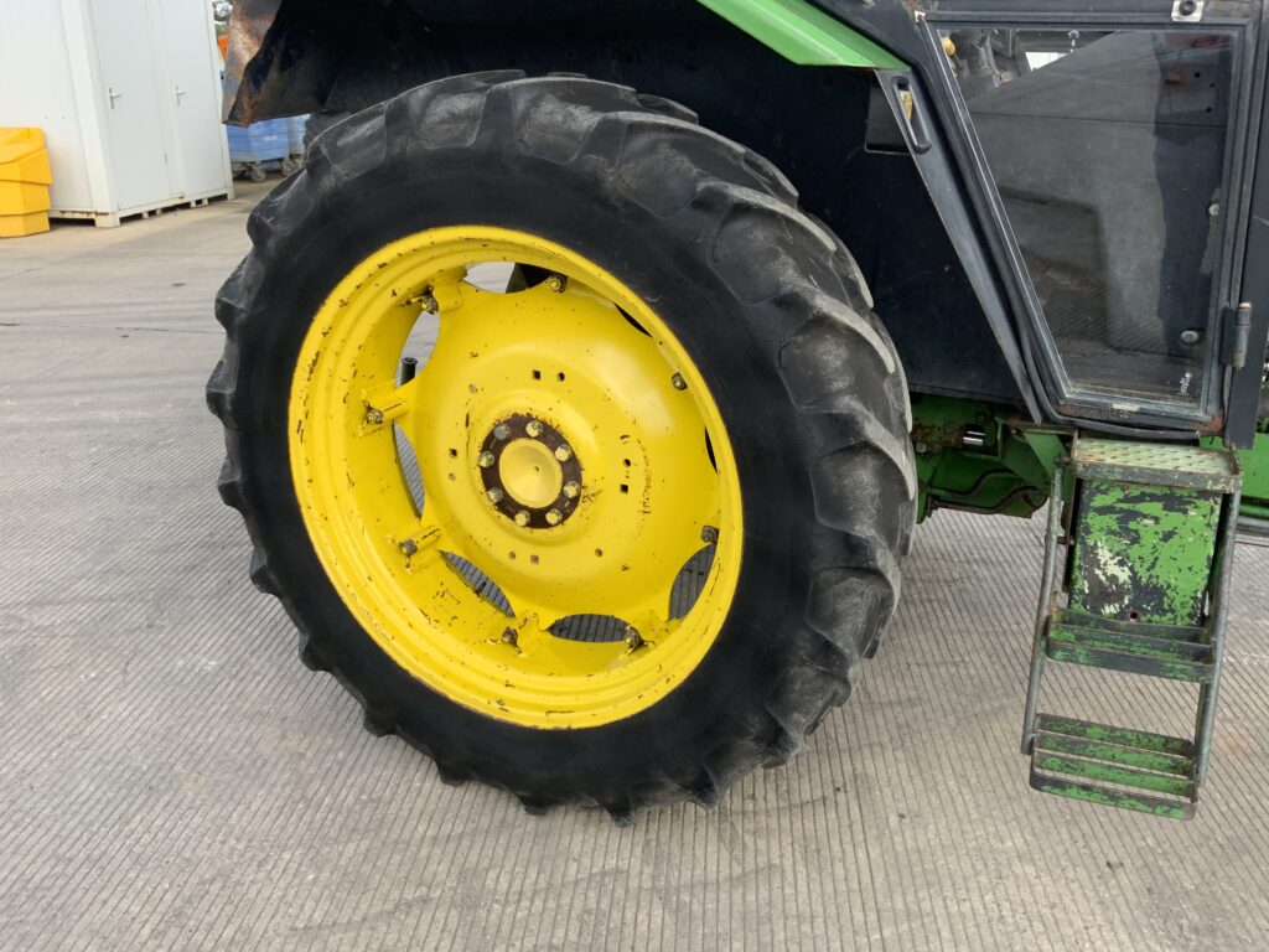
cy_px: 476
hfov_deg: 61.7
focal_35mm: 29
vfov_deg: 48.2
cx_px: 634
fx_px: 1063
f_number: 1.8
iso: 16
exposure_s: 1/422
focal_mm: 3
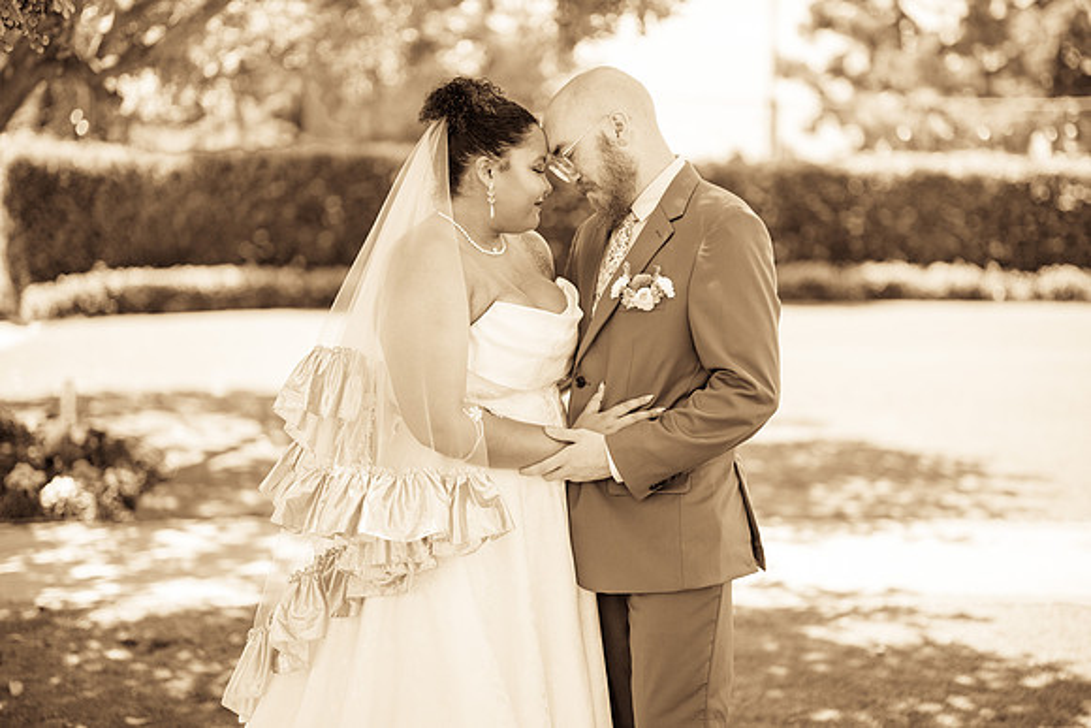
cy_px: 353
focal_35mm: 54
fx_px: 1623
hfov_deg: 37.2
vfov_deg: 25.3
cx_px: 545
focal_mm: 50
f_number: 1.2
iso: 200
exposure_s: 1/2500
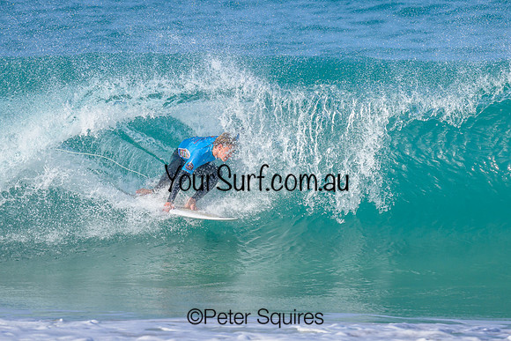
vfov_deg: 1.3
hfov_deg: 1.9
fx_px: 15594
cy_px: 107
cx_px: 302
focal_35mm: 1098
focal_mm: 800
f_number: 6.3
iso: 400
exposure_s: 1/2000
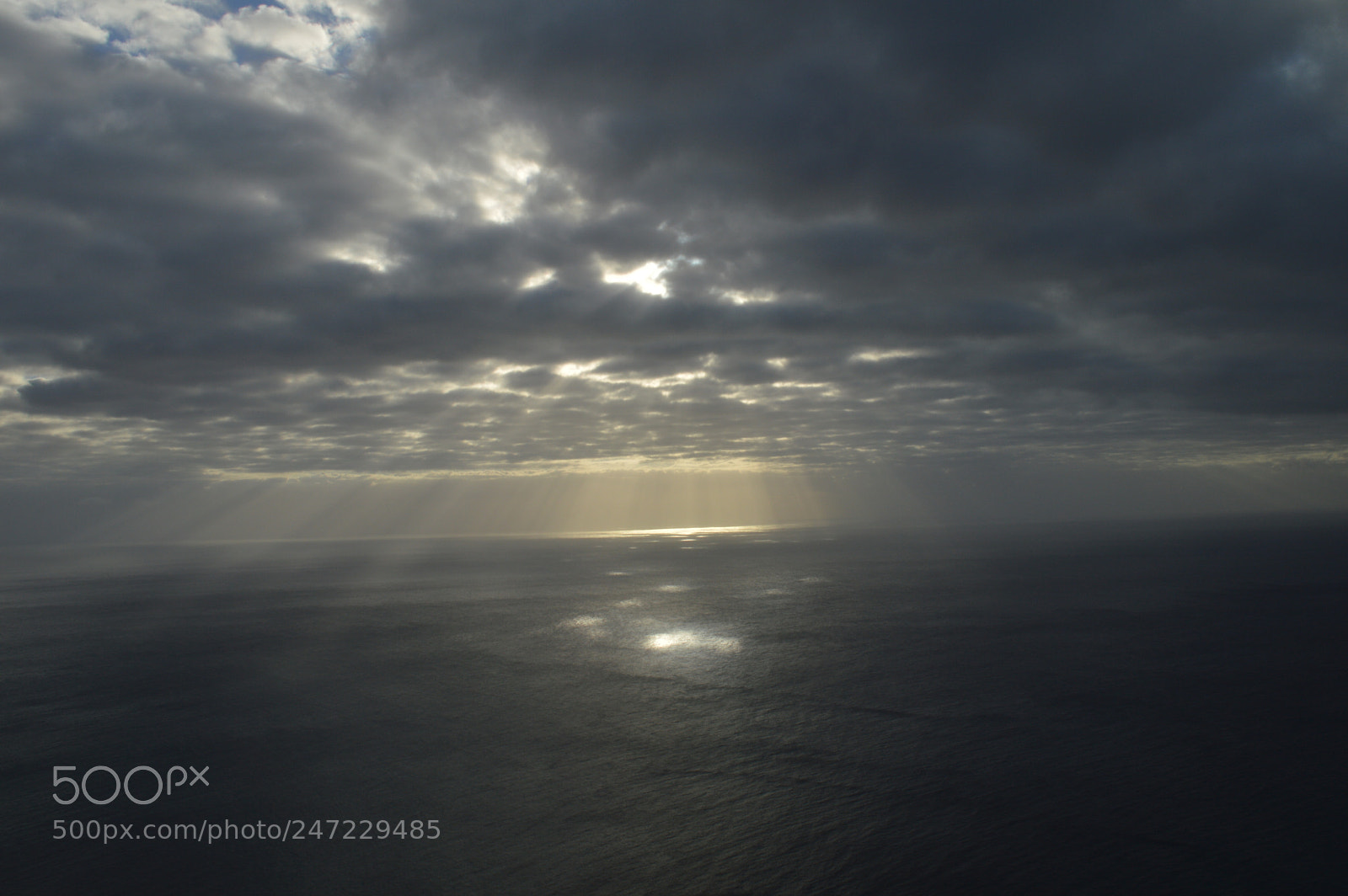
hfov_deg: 62.0
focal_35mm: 30
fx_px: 1122
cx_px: 674
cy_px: 448
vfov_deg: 43.5
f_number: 25
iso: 100
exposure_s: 1/125
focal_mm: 20
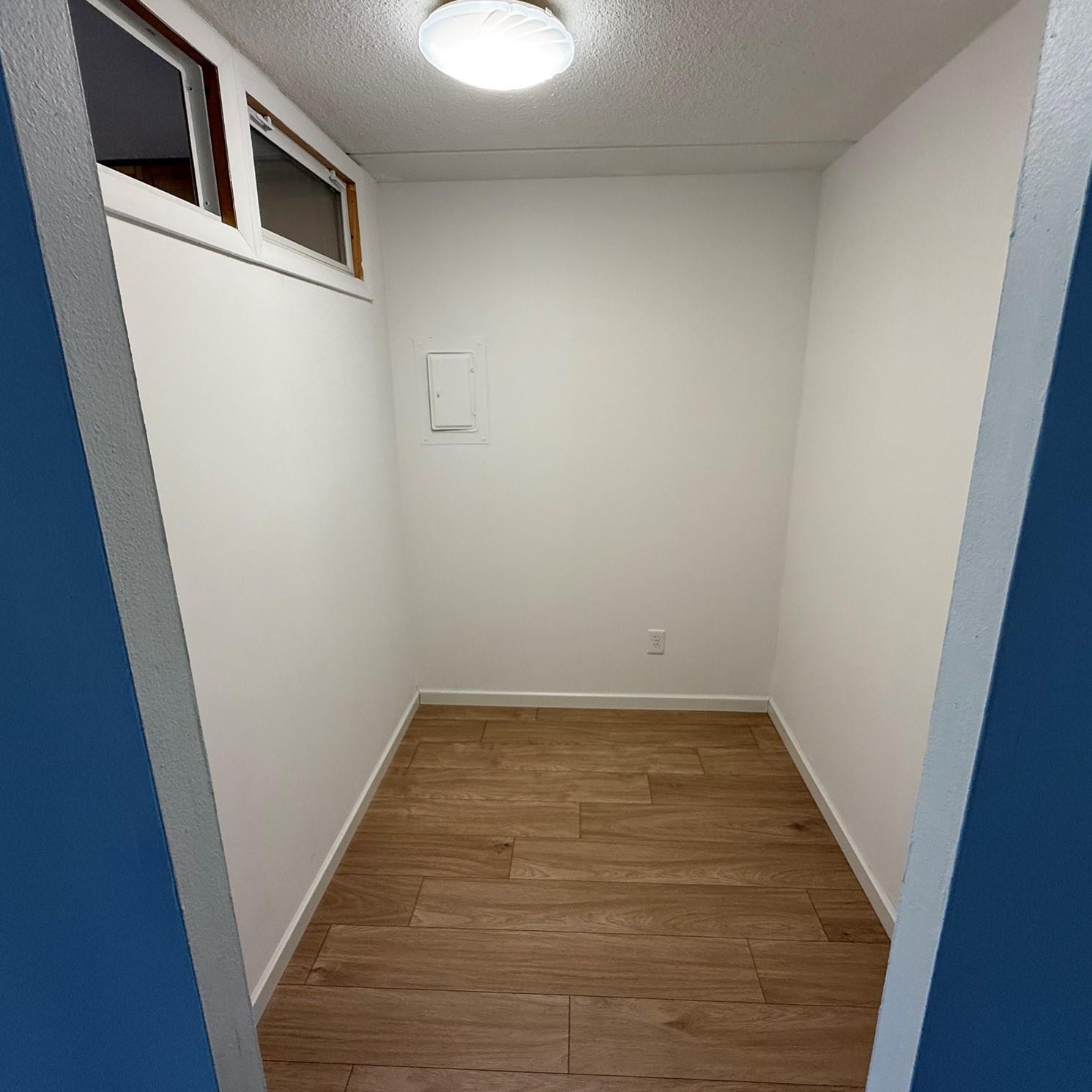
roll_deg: +1.4
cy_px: 541
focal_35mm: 17
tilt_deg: -14.4
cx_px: 557
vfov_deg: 84.0
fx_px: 607
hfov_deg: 84.0
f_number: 2.2
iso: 160
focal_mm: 2.22
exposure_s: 1/120
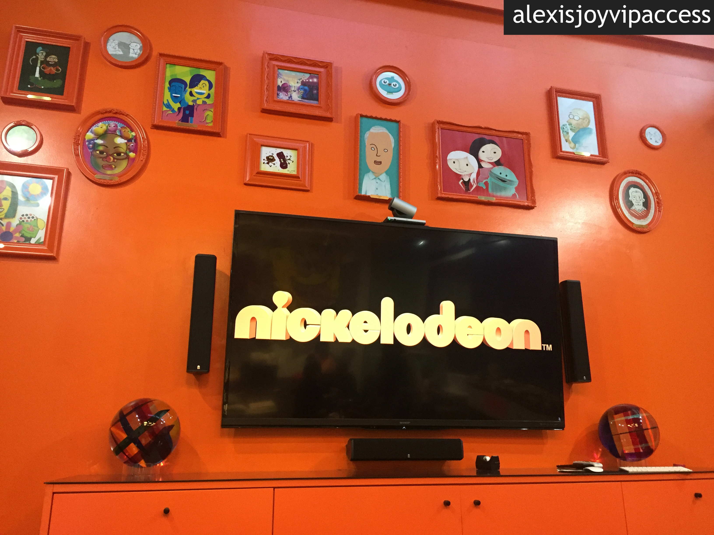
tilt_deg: +17.3
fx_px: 598
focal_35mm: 29
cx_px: 357
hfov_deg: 61.7
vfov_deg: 48.2
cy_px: 268
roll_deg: -0.6
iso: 200
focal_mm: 4.15
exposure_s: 1/30
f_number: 2.2
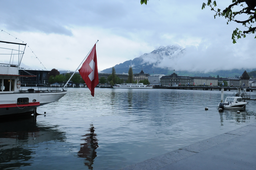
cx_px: 128
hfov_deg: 57.3
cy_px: 85
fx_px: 234
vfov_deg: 39.9
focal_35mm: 33
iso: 1000
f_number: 5.6
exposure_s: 1/400
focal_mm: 22
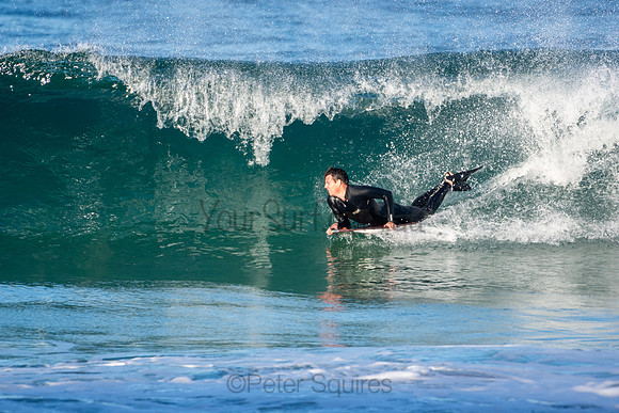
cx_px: 310
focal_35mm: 750
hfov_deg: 2.7
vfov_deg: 1.8
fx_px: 12898
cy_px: 206
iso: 360
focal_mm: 500
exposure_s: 1/1250
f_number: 5.6
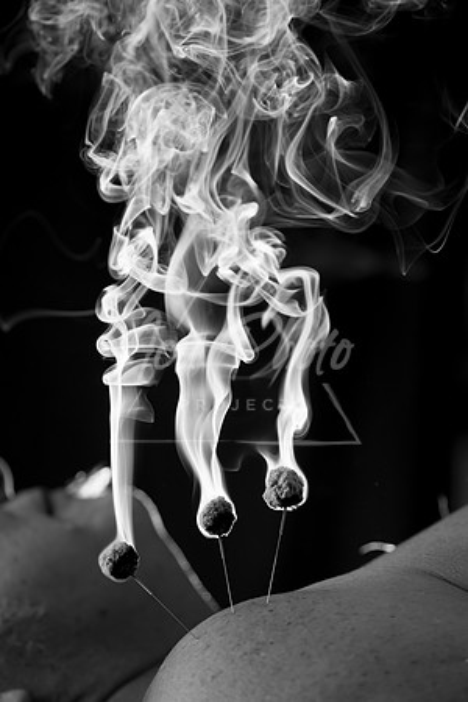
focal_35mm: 105
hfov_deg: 13.0
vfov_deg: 19.5
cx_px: 234
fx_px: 2047
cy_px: 351
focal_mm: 105
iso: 800
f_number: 5
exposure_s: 1/200
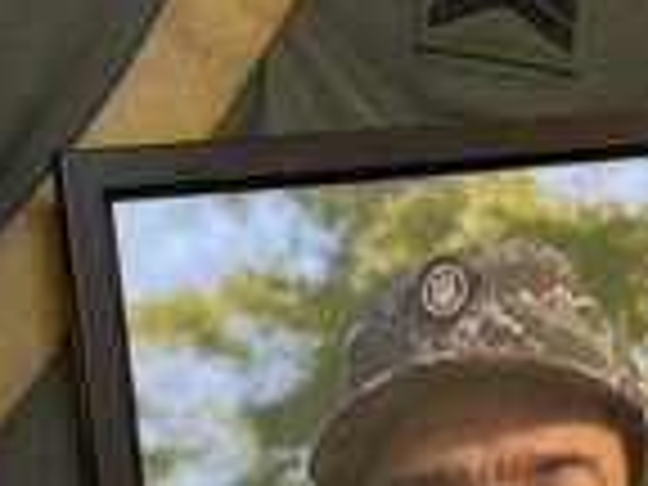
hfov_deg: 14.8
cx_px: 428
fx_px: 2490
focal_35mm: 133
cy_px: 662
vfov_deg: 10.8
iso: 320
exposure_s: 1/40
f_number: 1.78
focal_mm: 6.76
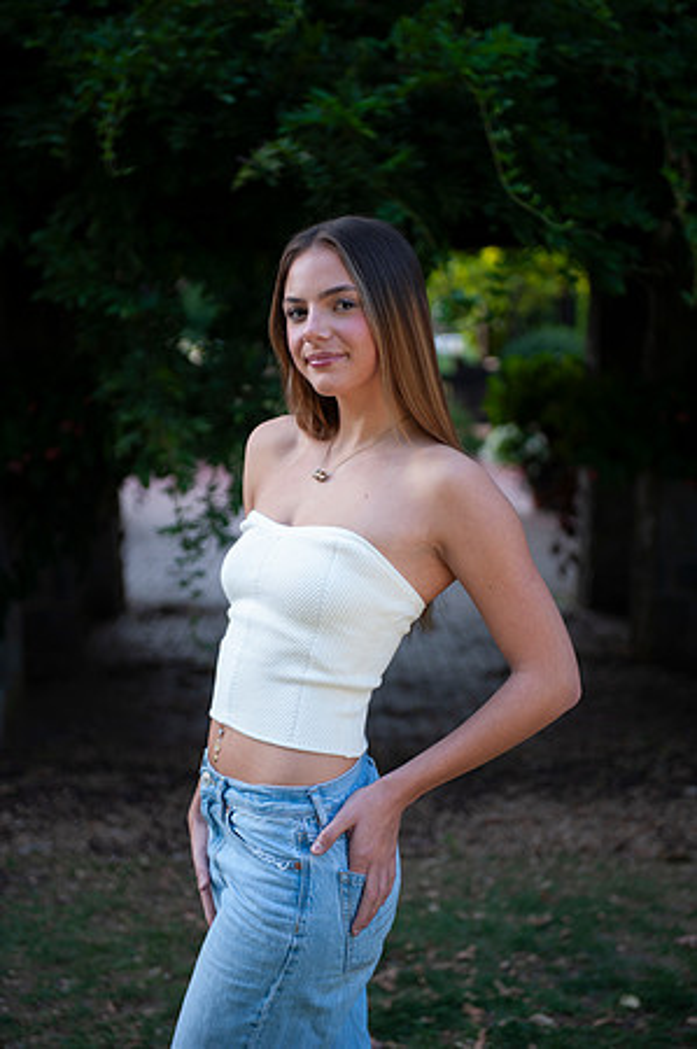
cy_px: 524
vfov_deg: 28.9
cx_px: 348
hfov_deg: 19.4
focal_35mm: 70
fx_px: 2037
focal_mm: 70
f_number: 2.8
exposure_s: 1/200
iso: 100
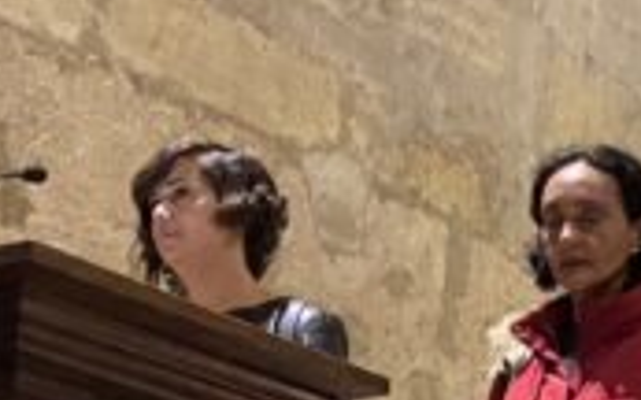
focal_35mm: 122
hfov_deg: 16.9
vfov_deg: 10.6
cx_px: 563
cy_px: 411
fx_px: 2131
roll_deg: -1.3
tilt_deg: +13.0
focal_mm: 4.25
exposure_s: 1/50
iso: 500
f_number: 1.8
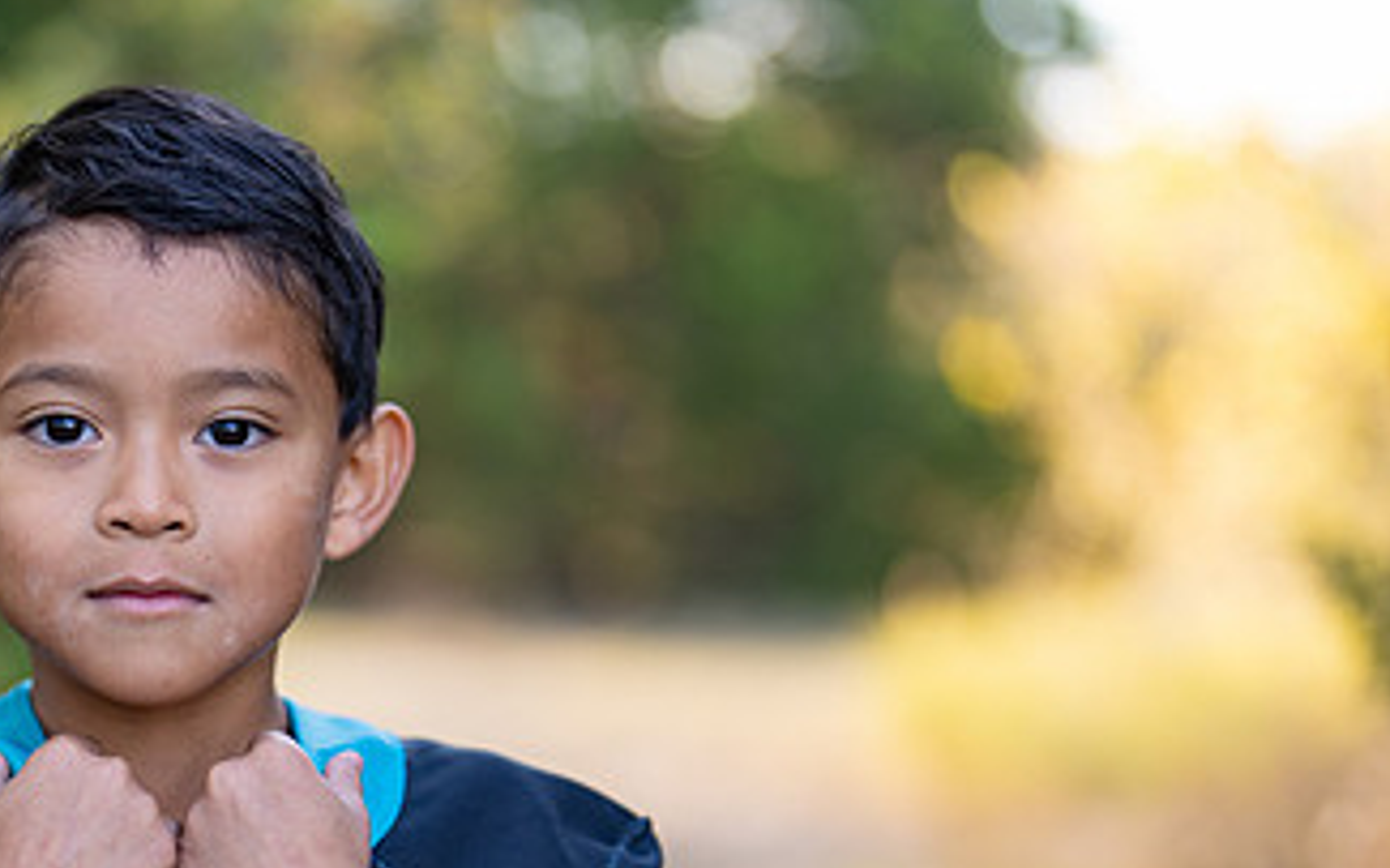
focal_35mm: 101
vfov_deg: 12.8
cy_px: 850
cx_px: 172
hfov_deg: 20.2
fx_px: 3825
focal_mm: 50
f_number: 1.2
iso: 100
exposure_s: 1/320
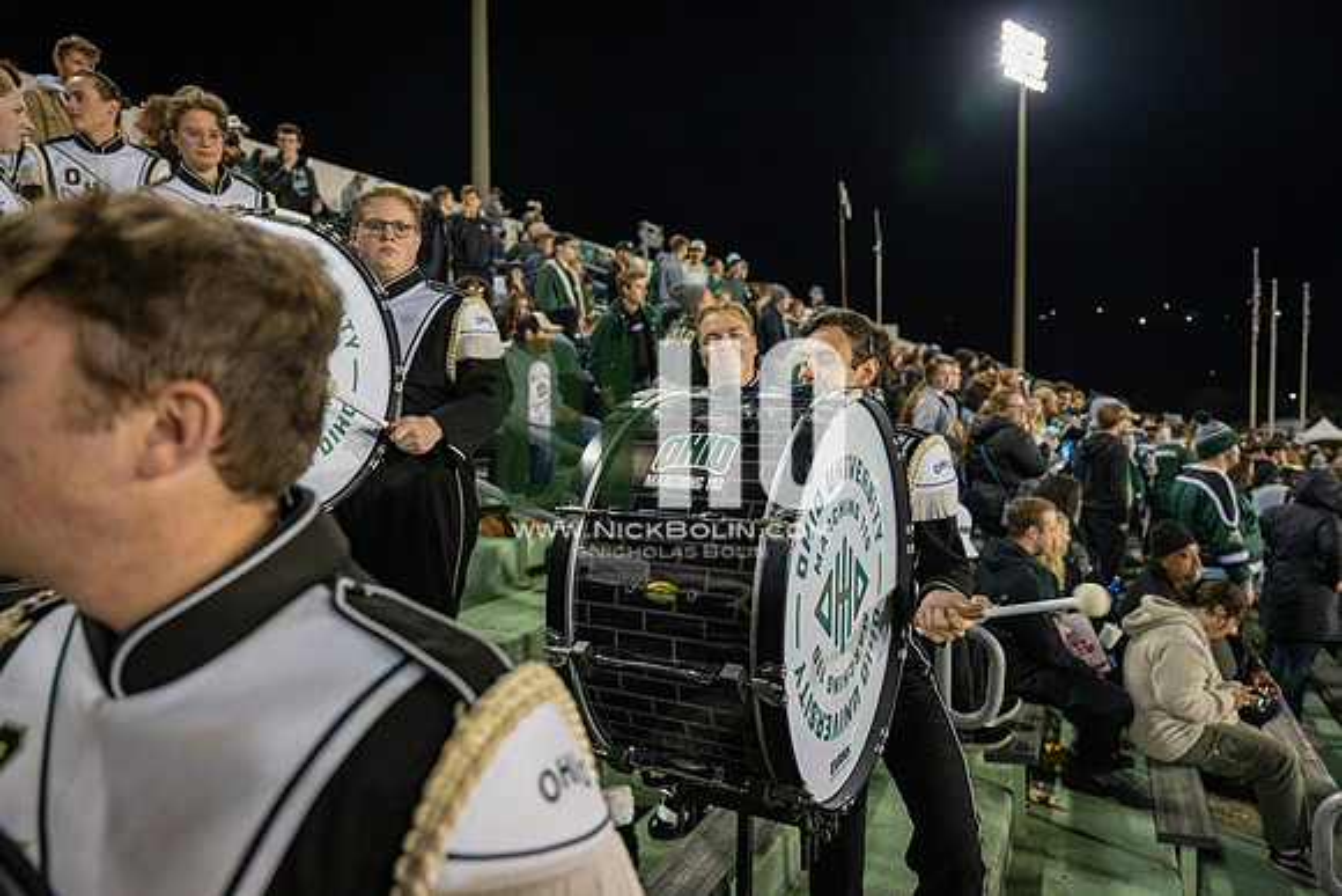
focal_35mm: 24
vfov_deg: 53.2
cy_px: 448
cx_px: 671
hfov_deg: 73.7
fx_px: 895
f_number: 3.2
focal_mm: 24
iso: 2000
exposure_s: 1/500
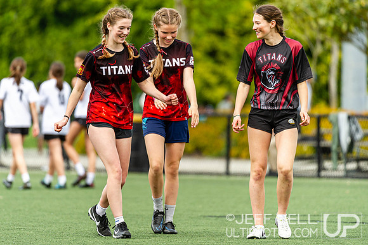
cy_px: 117
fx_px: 5036
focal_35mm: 493
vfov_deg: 2.8
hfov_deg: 4.2
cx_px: 161
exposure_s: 1/1000
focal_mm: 400
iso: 400
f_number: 4
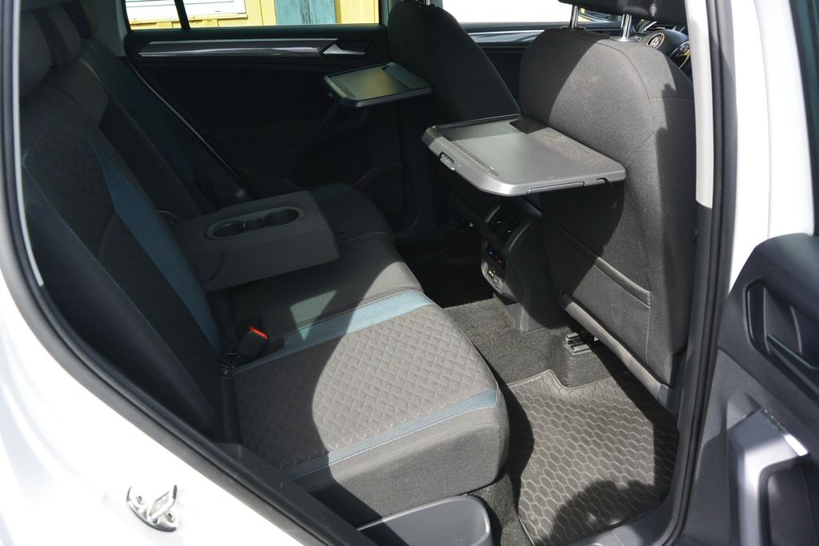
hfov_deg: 67.4
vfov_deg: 47.9
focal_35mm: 27
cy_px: 273
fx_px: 614
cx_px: 410
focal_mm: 10
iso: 160
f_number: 4
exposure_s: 1/250
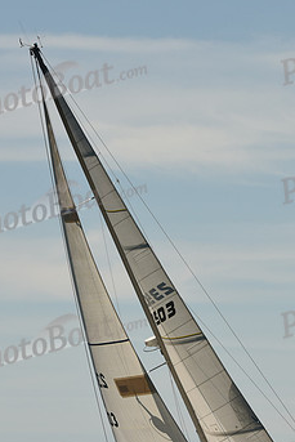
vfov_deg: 6.1
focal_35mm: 338
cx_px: 214
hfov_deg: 4.1
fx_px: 4150
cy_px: 256
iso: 250
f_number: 8
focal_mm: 200
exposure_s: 1/1000
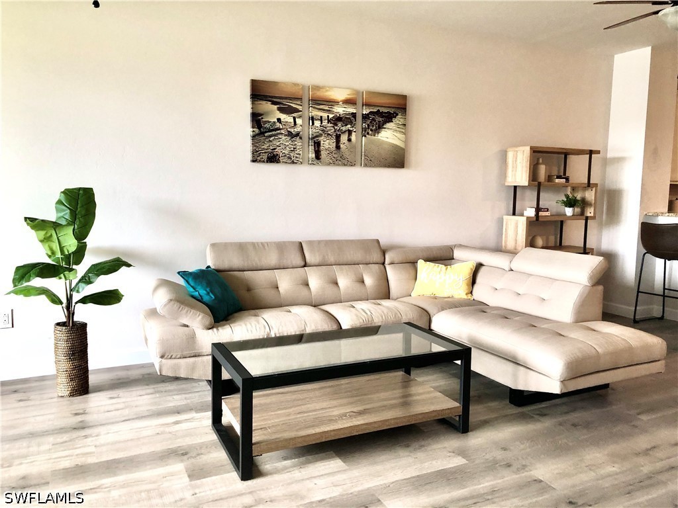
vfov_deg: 49.7
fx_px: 548
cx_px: 339
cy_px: 254
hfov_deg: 63.4
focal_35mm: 28
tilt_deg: -6.4
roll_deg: -1.1
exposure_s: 1/24
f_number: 1.8
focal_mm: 3.99
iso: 40
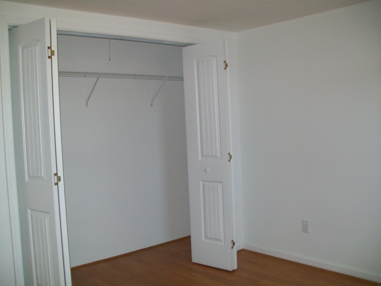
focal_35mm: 36
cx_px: 190
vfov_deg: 39.7
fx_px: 396
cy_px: 143
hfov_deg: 51.4
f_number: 2.7
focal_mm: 6
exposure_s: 1/60
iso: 64
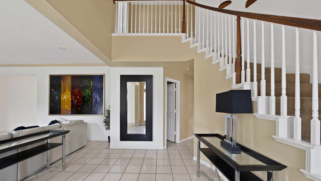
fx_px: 111
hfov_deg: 110.8
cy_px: 106
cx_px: 159
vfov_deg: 77.8
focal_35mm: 13
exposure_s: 1/2.5
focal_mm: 12
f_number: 9
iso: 640
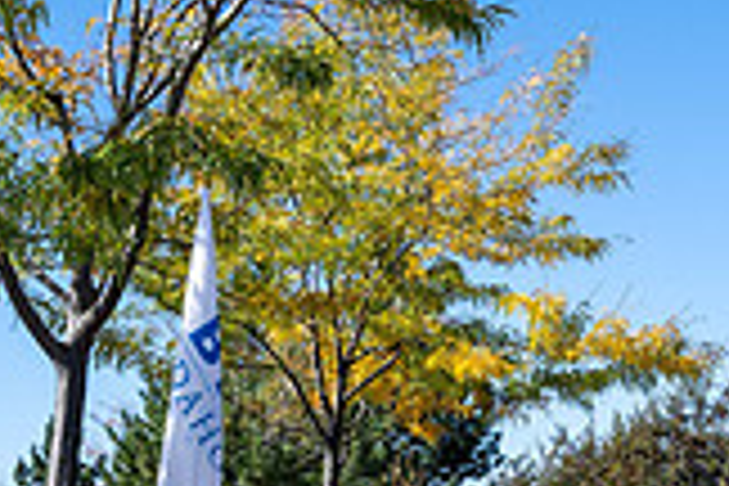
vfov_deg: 15.2
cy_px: 156
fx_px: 1822
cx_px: 742
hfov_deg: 21.7
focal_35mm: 90
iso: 100
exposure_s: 1/250
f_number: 9
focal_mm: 24.5
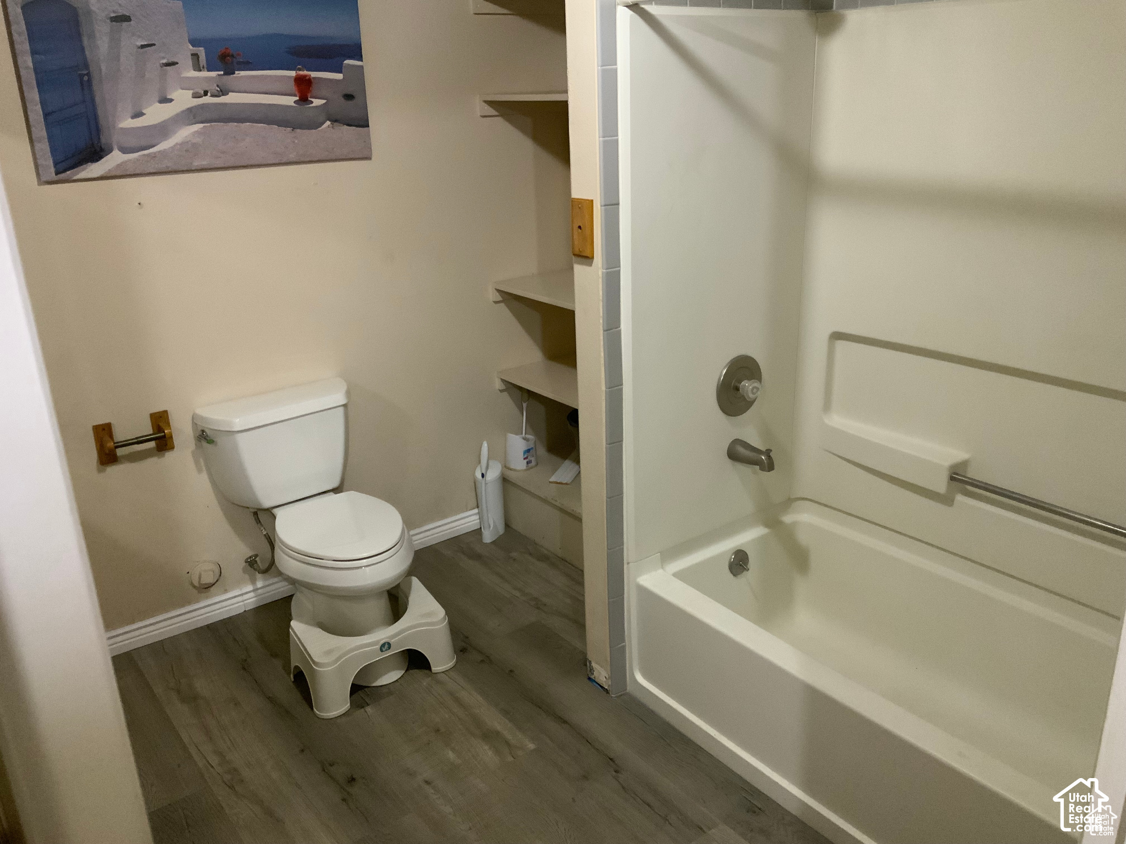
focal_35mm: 29
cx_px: 563
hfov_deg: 61.7
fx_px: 943
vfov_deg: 48.2
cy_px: 422
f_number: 1.8
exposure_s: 1/30
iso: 250
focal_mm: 3
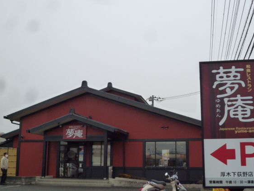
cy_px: 102
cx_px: 137
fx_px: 345
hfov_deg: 40.4
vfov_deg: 30.9
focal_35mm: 47
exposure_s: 1/200
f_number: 3.6
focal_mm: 7.2
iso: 250
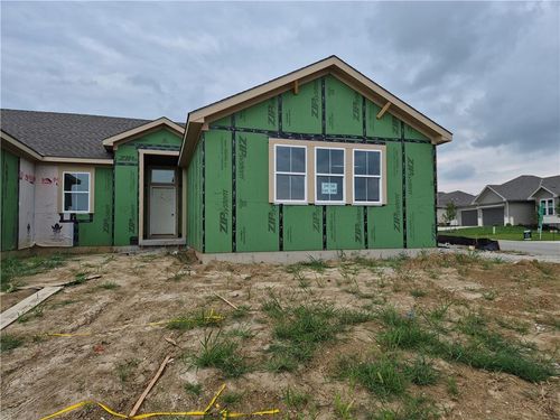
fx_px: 372
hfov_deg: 73.9
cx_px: 280
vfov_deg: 58.9
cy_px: 210
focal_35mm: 23
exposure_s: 1/3336
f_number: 1.8
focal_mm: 5.4
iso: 80
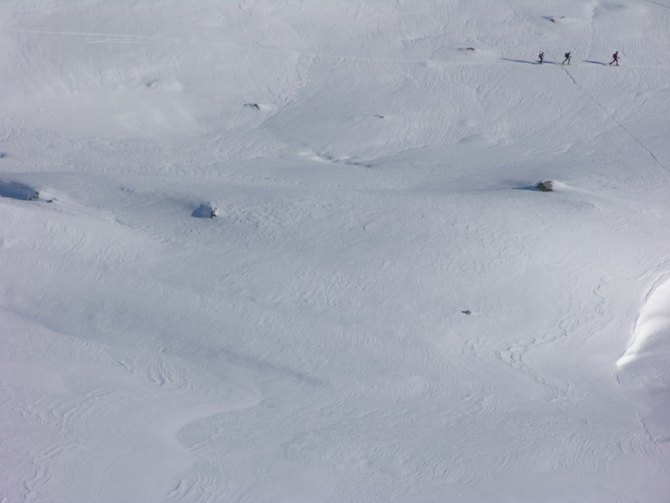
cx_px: 335
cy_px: 252
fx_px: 5226
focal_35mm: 270
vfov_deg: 5.5
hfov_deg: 7.3
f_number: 7.4
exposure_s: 1/415
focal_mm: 67.7
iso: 50
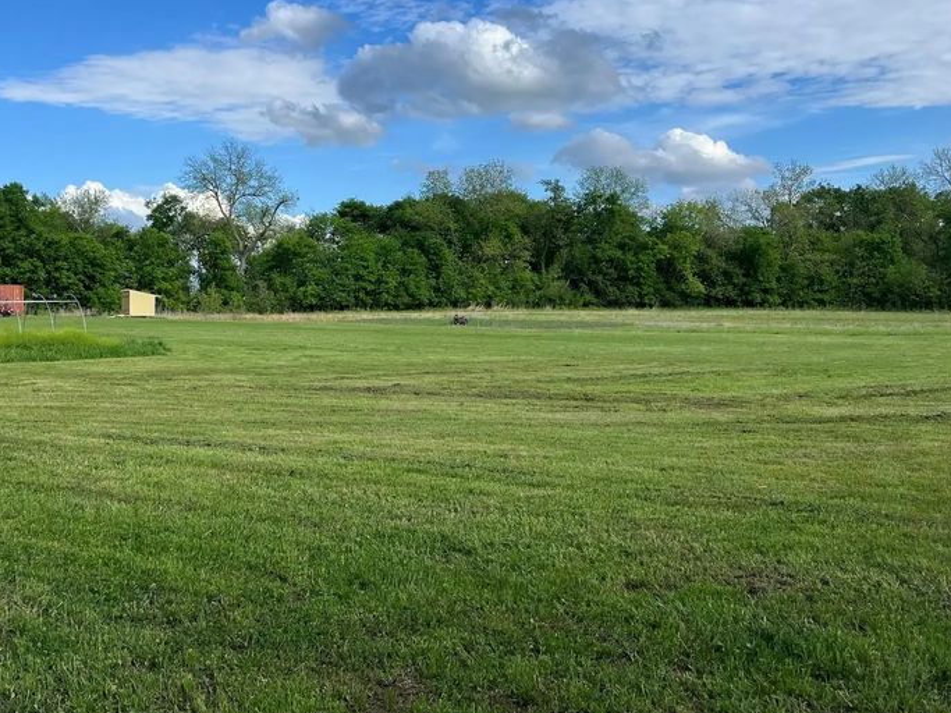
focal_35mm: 39
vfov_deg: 36.7
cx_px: 311
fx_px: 1071
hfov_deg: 47.0
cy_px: 288
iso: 50
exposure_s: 1/2688
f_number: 1.6
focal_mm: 5.1
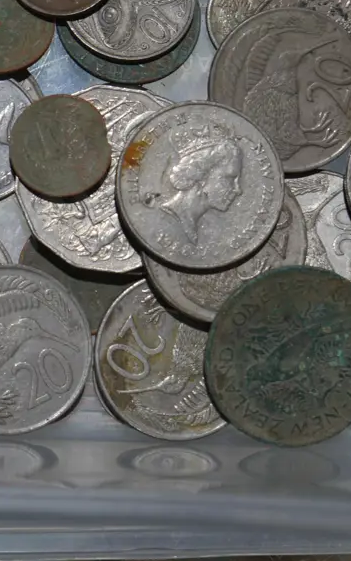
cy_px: 179
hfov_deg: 11.3
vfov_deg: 17.9
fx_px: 1774
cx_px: 98
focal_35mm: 116
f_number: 6.3
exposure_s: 1/60
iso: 200
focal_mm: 30
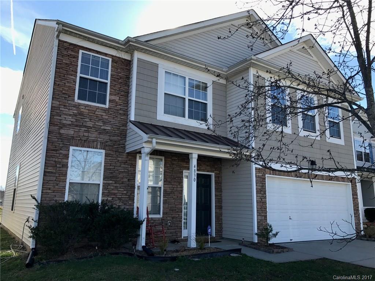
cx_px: 188
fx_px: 303
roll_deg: +0.4
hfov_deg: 63.4
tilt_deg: +12.1
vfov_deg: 49.7
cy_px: 140
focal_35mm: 28
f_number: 1.8
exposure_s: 1/1018
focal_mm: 3.99
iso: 20
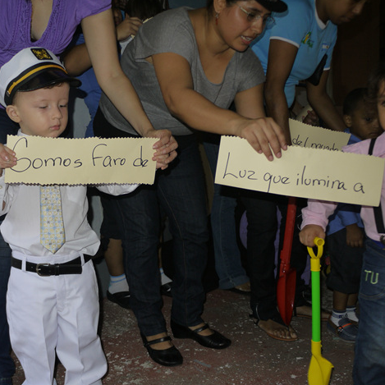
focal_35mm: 41
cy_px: 194
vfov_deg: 40.9
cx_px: 129
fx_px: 516
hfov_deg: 40.4
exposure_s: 1/60
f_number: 3.8
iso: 160
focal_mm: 17
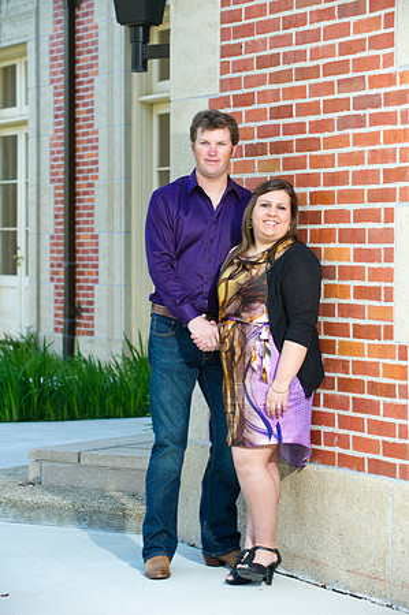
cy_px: 308
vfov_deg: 18.6
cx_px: 204
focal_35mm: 110
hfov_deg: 12.4
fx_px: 1879
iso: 400
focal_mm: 110
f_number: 5
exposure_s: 1/100
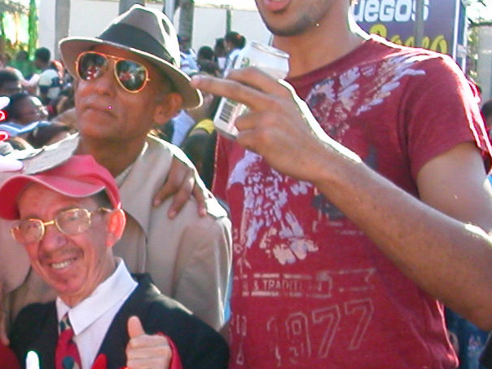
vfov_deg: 15.0
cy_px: 283
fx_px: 1393
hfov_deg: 19.6
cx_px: 32
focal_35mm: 98
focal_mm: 5.6
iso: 100
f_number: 2.7
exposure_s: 1/191
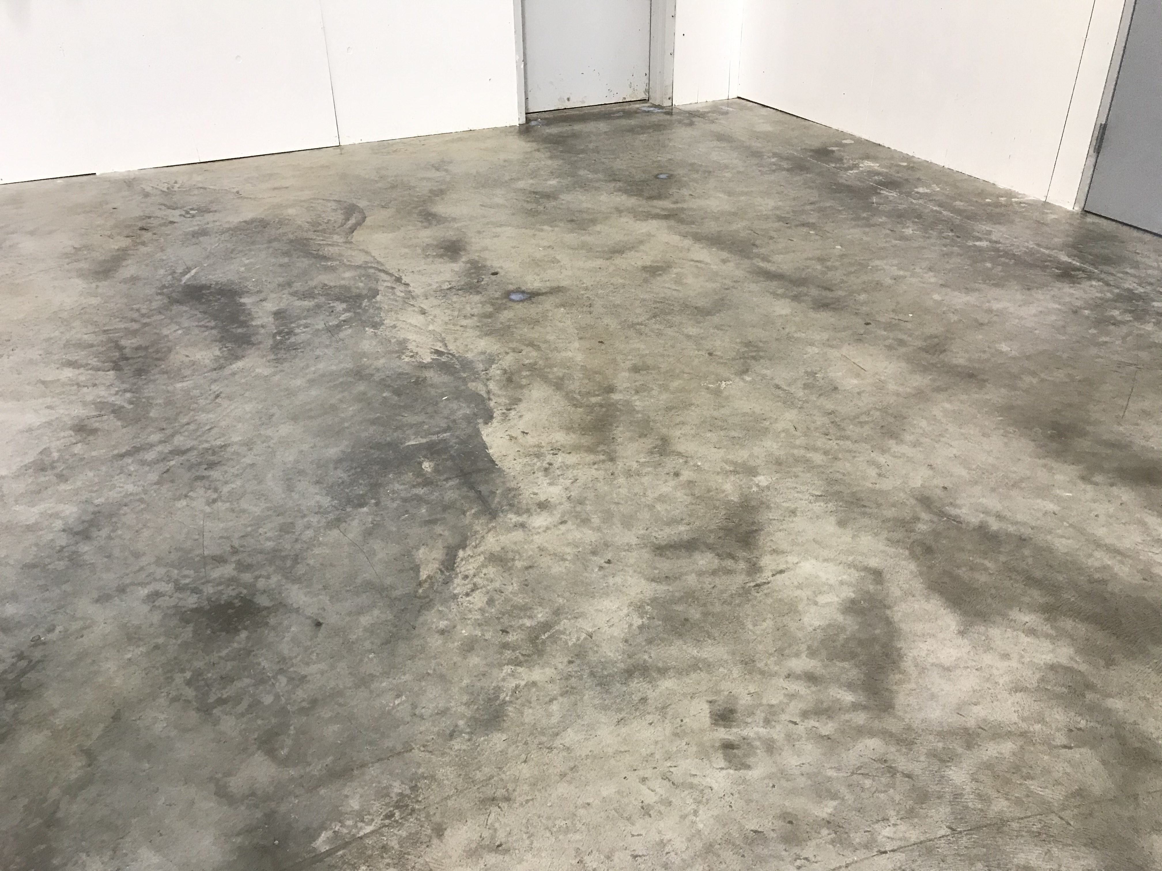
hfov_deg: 63.4
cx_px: 581
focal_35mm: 28
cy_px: 436
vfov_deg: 49.7
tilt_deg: -31.5
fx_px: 940
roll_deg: +0.9
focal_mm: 3.99
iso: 40
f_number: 1.8
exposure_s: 1/30
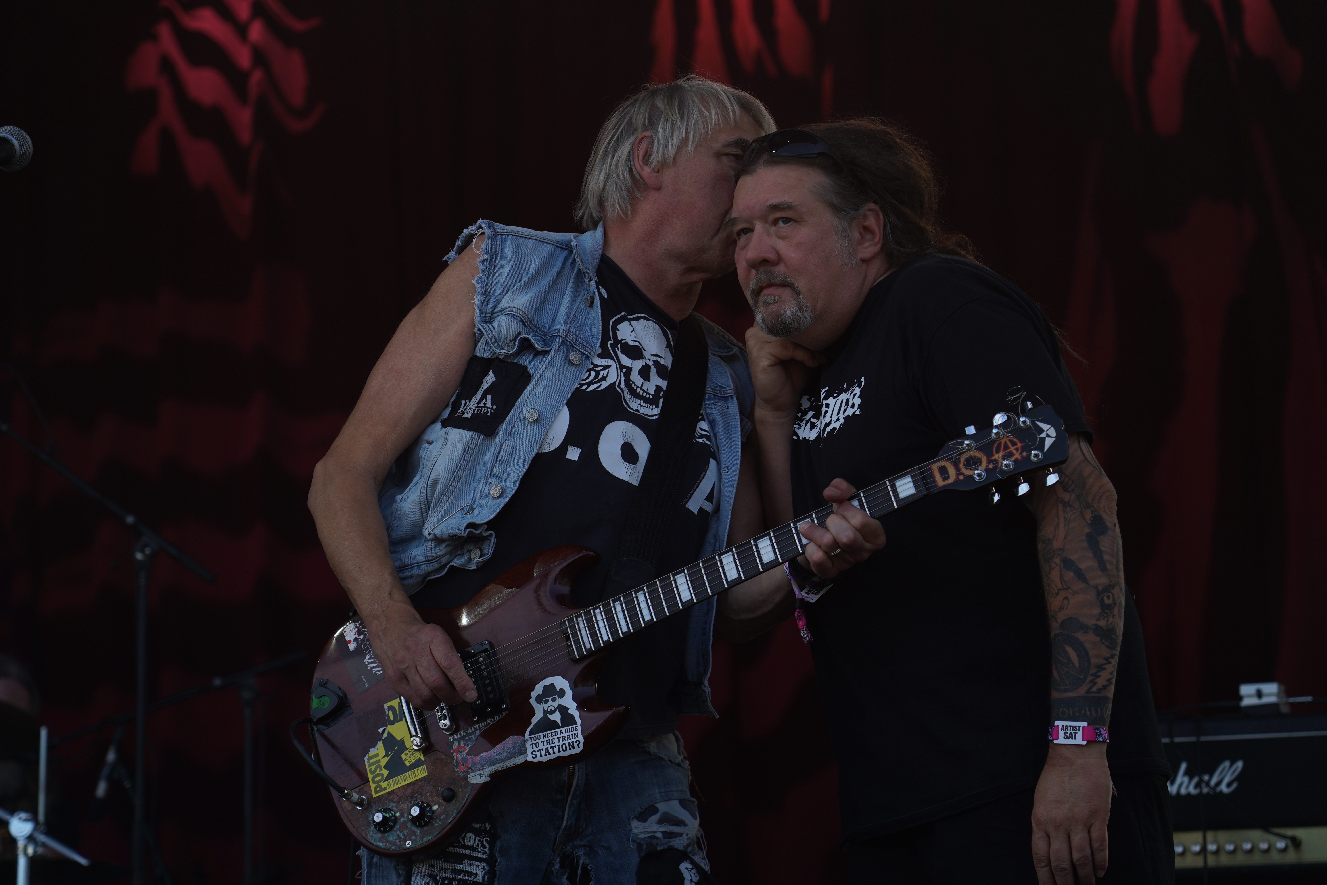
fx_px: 3870
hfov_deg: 19.5
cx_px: 664
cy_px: 442
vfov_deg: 13.0
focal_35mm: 105
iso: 100
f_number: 5
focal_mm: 105
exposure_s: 1/320
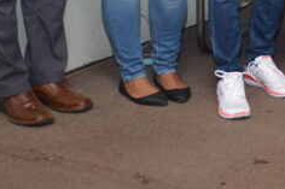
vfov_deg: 9.2
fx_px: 1131
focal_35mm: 143
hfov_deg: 13.0
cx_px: 516
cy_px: -131
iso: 800
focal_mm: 22
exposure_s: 1/200
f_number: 4
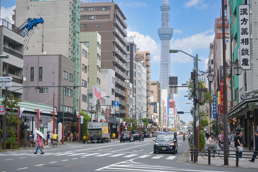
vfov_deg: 20.6
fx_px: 473
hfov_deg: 30.5
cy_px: 86
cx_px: 129
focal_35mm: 66
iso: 100
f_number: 6
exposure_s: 1/500
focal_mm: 44
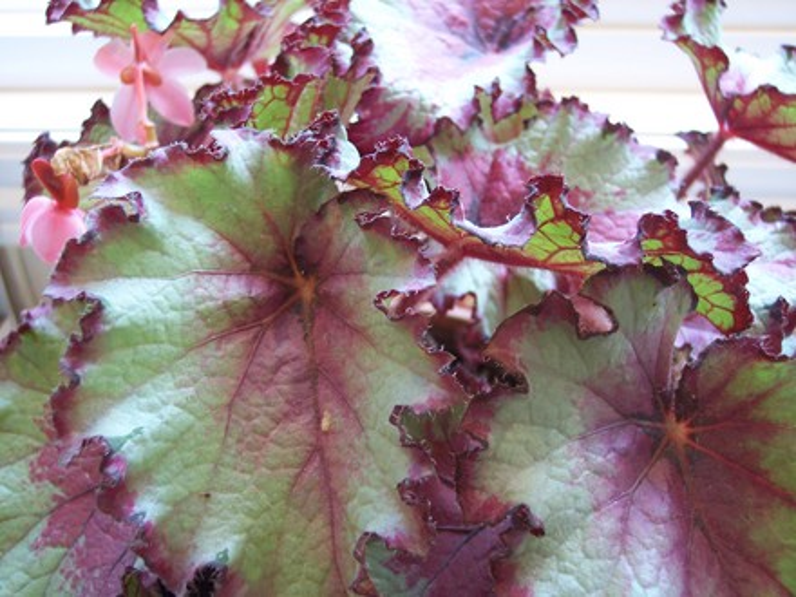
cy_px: 298
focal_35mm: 38
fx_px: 874
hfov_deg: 49.0
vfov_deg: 37.7
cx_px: 398
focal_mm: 8
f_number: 2.8
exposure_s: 1/20
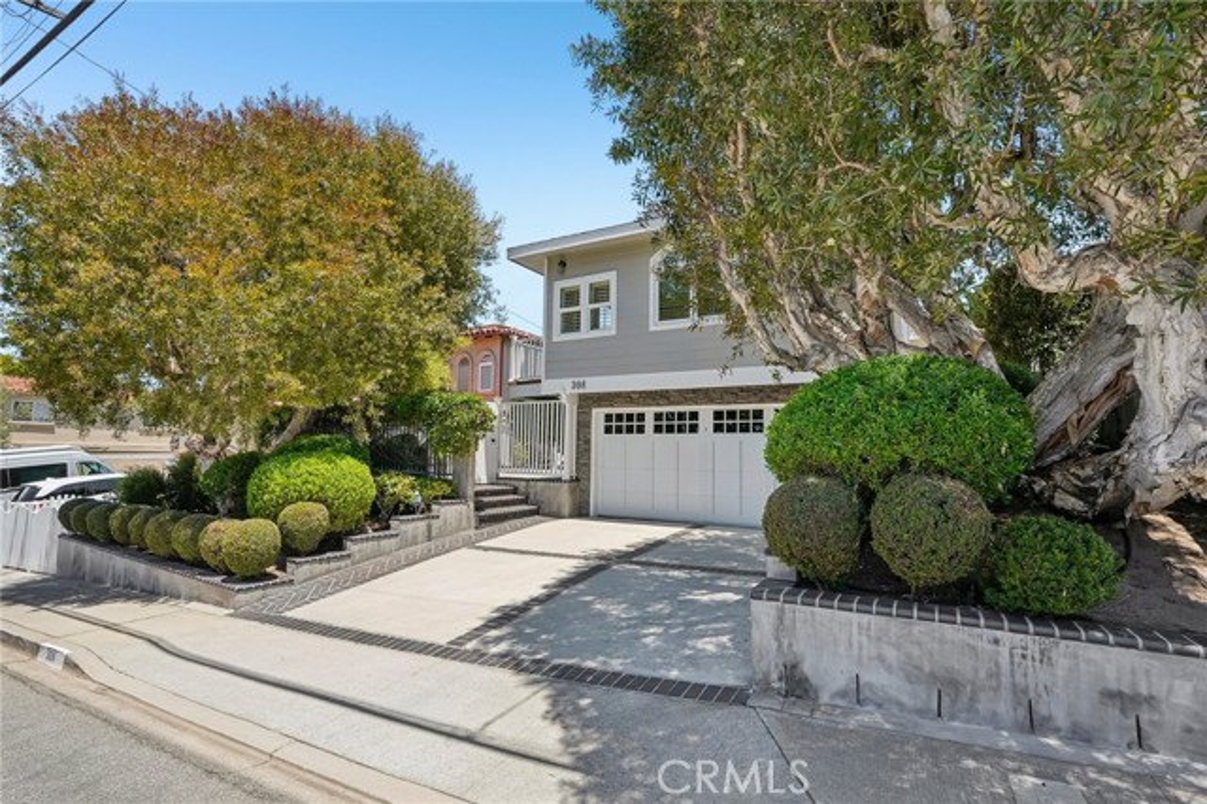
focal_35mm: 16
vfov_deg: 73.7
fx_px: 536
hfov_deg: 96.8
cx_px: 604
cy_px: 402
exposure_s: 1/500
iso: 400
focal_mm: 16
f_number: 8
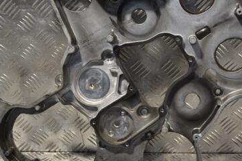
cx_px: 131
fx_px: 483
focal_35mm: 72
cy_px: 77
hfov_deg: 28.1
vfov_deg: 19.0
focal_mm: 29
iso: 400
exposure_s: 1/80
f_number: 4.5
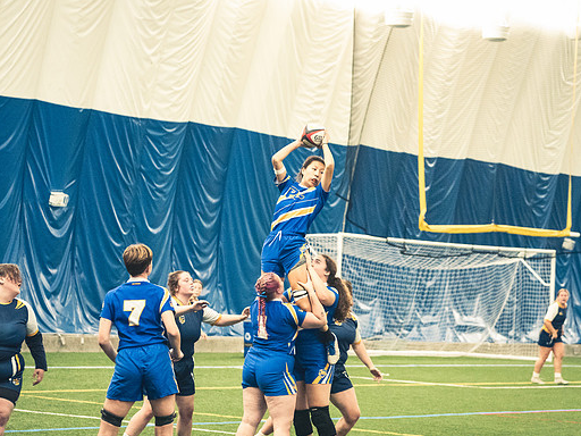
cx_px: 298
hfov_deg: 16.1
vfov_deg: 12.1
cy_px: 218
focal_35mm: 122
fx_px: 2048
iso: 12800
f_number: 2.8
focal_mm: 75
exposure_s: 1/500
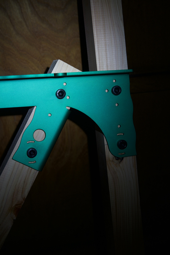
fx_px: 389
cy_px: 128
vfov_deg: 36.2
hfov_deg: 24.6
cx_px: 85
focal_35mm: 55
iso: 500
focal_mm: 55
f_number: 5.6
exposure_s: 1/80
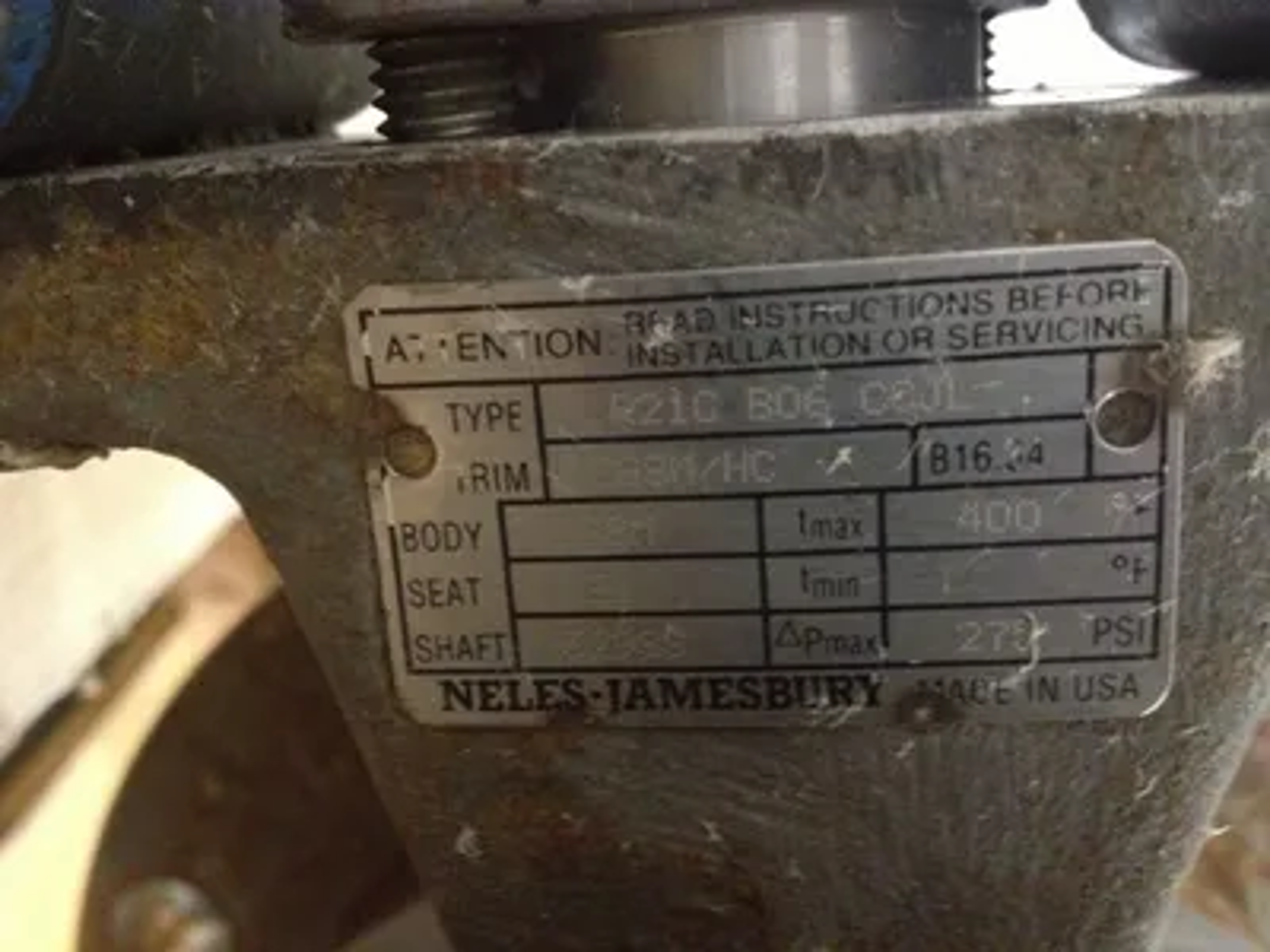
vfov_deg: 40.7
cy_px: 476
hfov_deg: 52.6
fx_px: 1284
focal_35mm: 35
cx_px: 635
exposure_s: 1/15
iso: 800
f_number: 2.4
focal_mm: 4.28
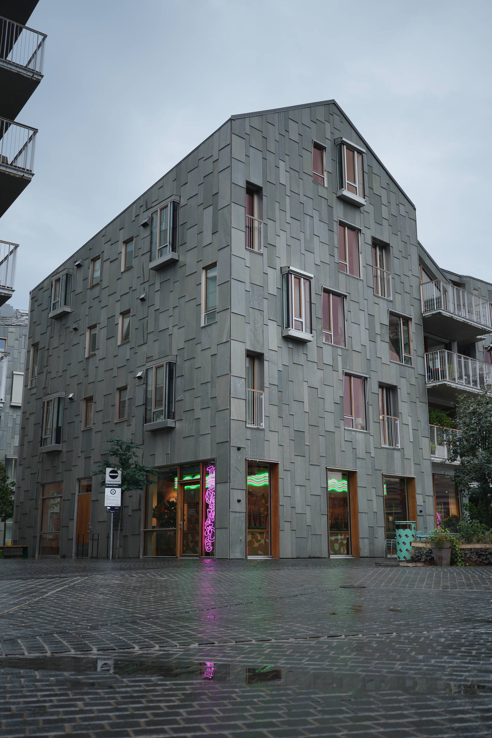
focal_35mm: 35
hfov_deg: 37.9
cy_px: 369
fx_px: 717
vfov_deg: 54.4
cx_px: 246
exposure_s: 1/30
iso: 100
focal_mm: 35
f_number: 4
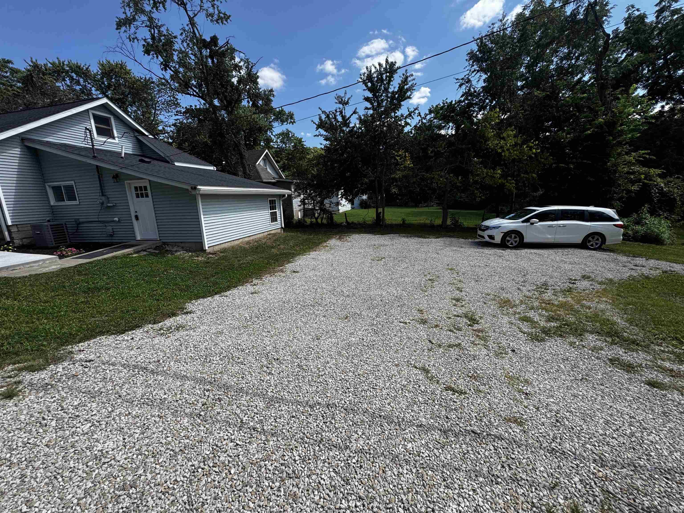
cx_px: 342
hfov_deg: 102.1
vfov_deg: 85.7
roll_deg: +2.6
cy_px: 256
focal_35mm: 14
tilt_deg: -12.9
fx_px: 277
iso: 50
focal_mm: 2.22
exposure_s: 1/1178
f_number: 2.2
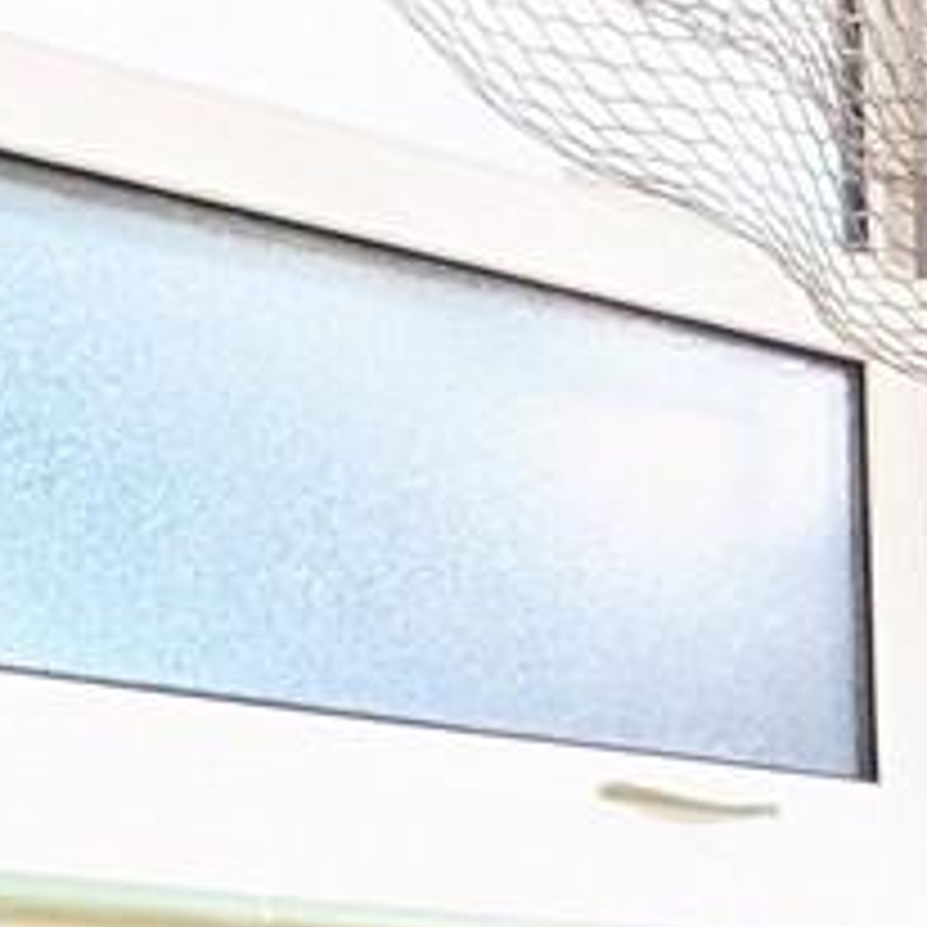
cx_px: 1667
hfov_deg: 15.5
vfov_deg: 15.6
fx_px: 2909
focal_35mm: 96
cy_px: 1652
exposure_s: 1/40
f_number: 2.2
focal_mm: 1.83
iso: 498
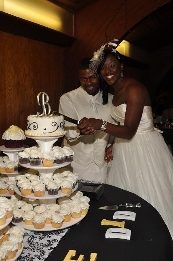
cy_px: 130
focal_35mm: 36
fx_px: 260
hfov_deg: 36.8
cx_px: 86
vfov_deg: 53.2
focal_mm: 24
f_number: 3.5
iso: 320
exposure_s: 1/200
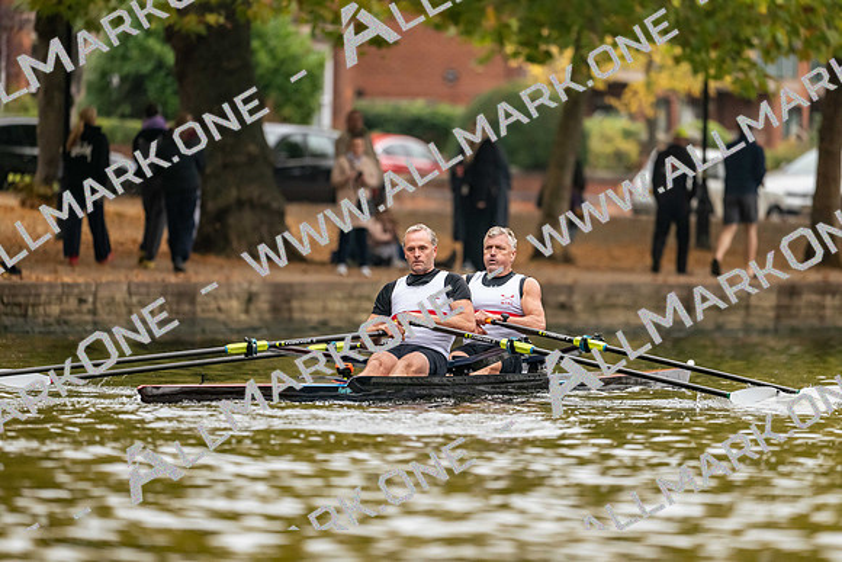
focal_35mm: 400
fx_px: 9357
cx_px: 421
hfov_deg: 5.2
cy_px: 281
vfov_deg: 3.4
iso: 2800
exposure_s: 1/2500
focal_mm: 400
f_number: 4.5
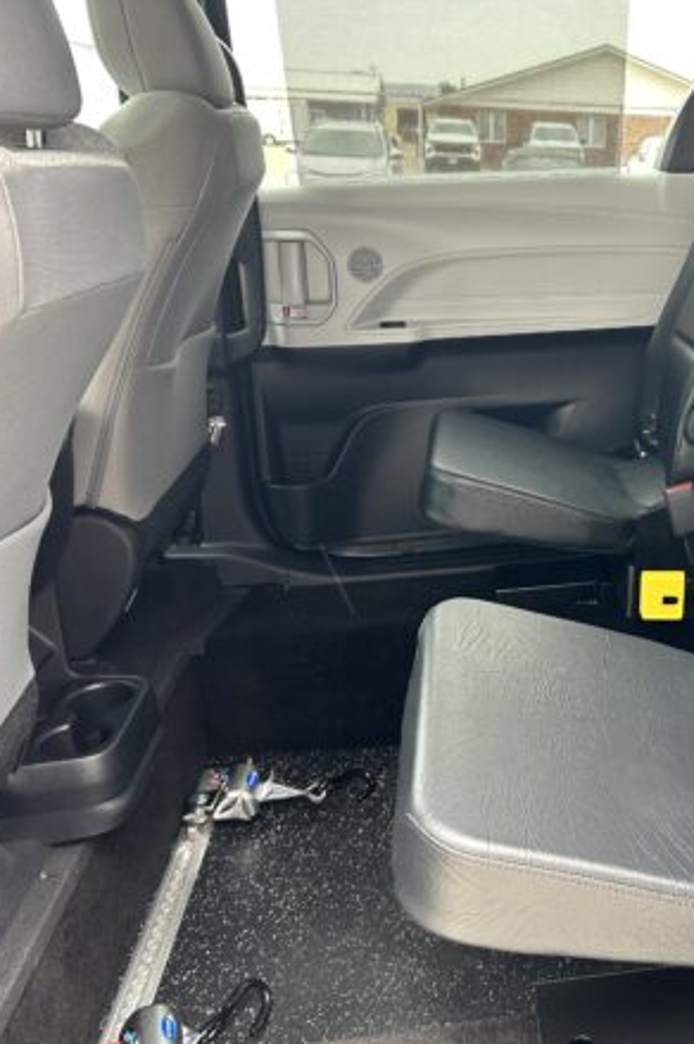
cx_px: 604
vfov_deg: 51.9
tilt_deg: -19.5
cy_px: 530
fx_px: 1072
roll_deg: -2.7
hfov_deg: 34.2
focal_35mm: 37
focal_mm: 5.7
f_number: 1.5
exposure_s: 1/98
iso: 125
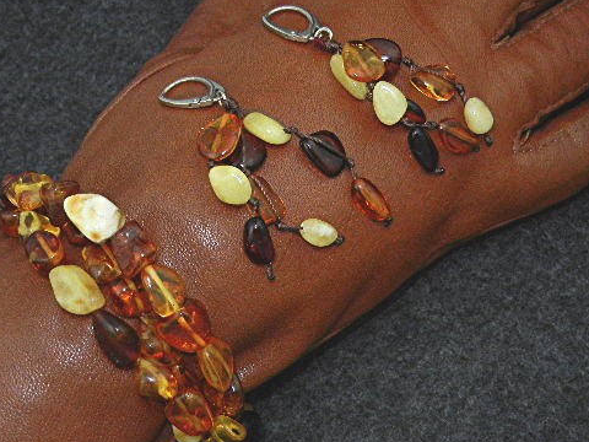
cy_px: 220
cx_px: 264
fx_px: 1021
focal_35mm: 60
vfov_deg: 24.4
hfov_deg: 32.2
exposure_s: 1/30
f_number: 7.6
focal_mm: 8.1
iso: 800
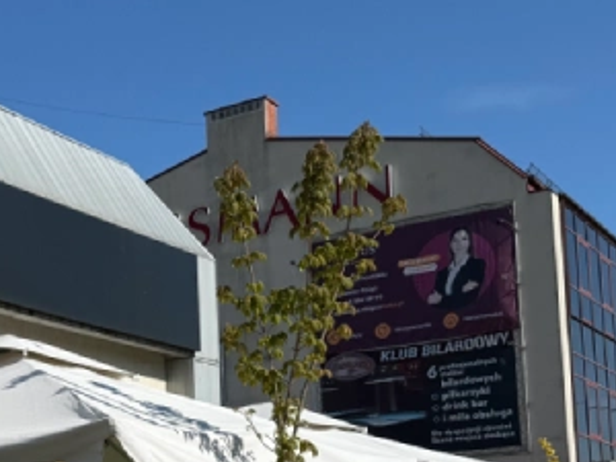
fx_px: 1281
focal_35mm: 72
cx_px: -57
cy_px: 471
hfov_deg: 25.2
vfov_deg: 19.8
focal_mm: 6.76
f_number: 1.78
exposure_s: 1/6173
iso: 80
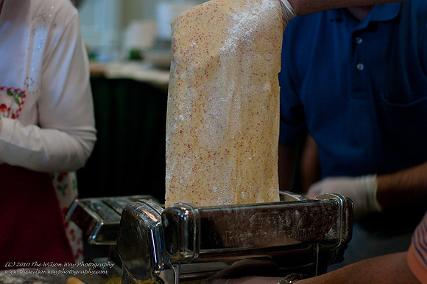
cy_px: 142
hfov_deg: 27.0
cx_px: 214
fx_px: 888
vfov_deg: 18.1
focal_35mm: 75
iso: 800
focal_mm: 50
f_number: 2.8
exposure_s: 1/180
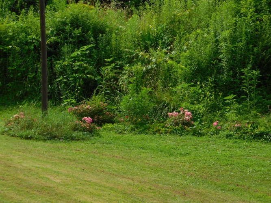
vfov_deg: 8.7
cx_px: 136
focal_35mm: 170
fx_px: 1331
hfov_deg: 11.6
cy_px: 102
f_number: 5.3
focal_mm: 30.1
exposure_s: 1/320
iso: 125
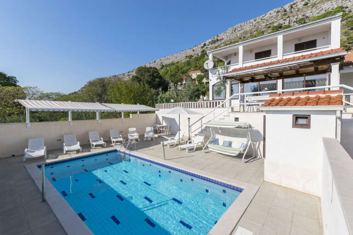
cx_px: 176
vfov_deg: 77.3
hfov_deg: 100.4
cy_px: 118
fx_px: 147
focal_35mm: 15
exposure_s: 1/800
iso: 100
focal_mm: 10
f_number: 8
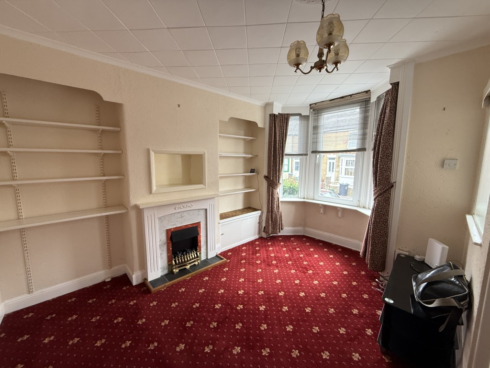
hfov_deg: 102.1
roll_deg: -0.7
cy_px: 184
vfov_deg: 85.7
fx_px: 198
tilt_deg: -7.4
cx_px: 245
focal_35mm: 14
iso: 200
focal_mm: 2.22
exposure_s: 1/99
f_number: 2.2
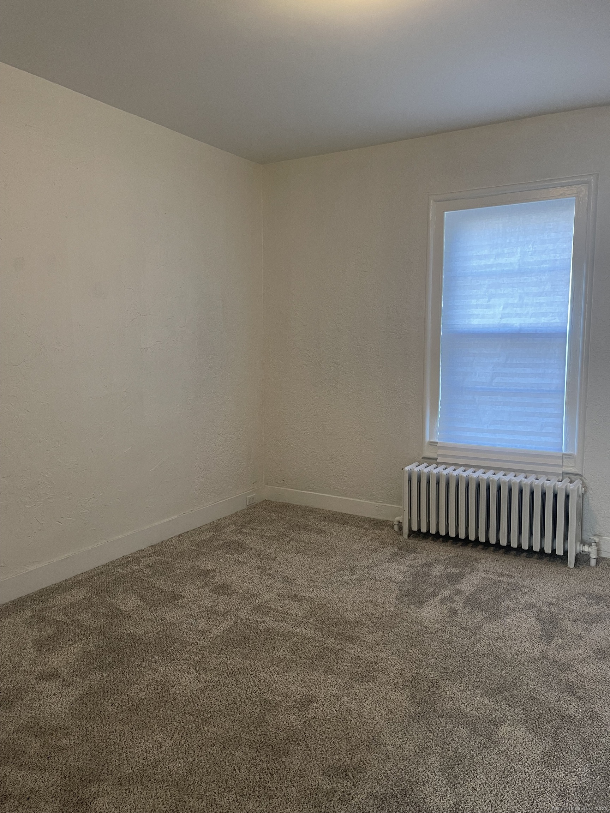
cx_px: 305
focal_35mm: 26
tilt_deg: -5.7
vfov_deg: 67.3
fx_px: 611
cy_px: 406
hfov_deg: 53.1
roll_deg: +0.8
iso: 125
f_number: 1.6
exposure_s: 1/60
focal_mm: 4.2
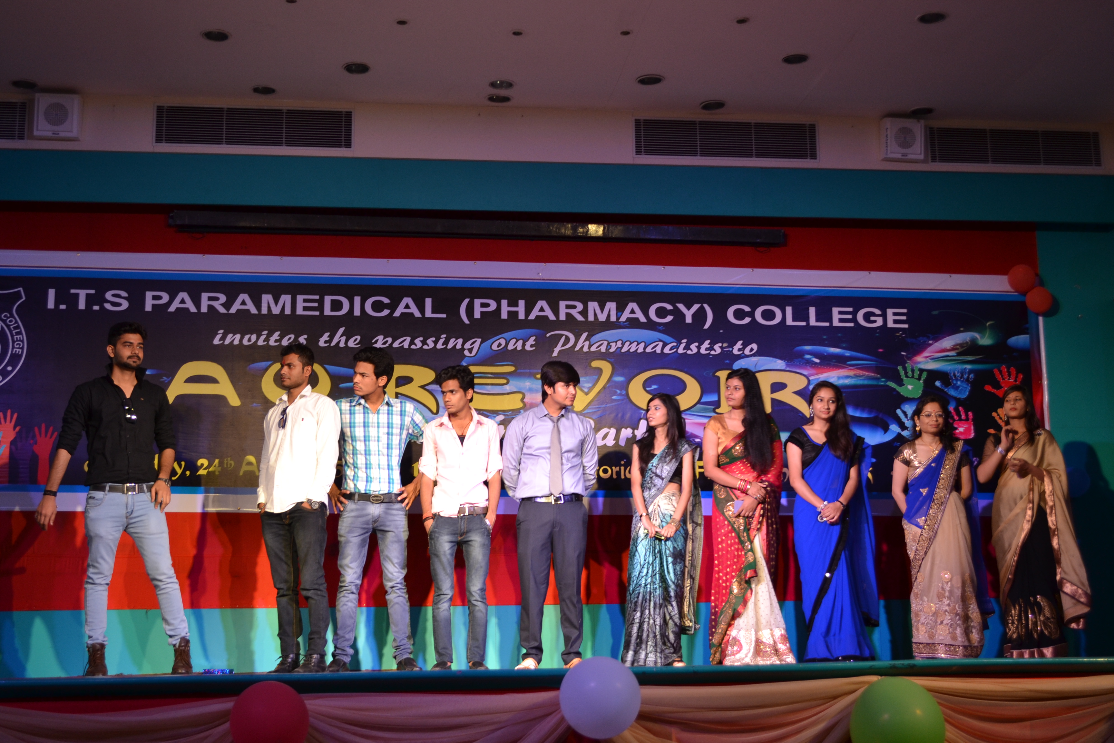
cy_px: 372
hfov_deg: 41.1
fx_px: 1485
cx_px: 557
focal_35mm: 48
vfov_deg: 28.1
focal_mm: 32
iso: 400
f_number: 4.8
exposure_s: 1/50
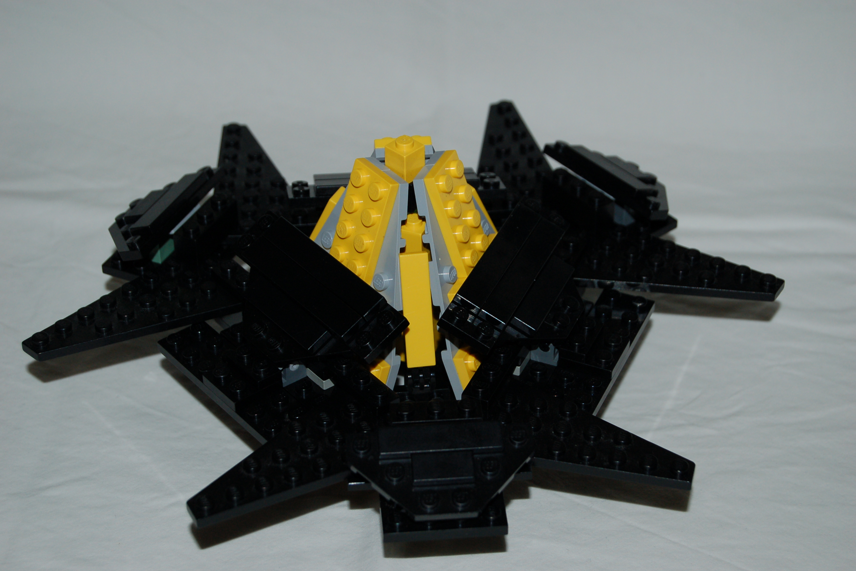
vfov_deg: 16.4
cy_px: 286
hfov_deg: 24.3
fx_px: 1986
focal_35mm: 84
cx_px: 427
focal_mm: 55
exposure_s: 1/60
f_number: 5.6
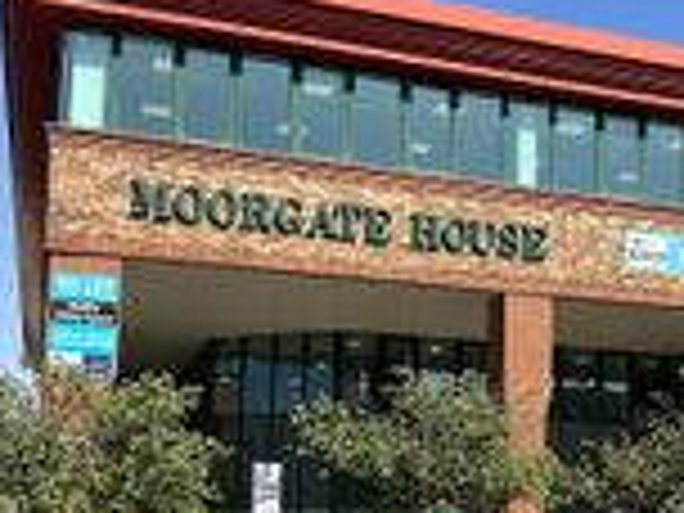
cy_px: 392
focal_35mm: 63
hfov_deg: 29.5
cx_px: 612
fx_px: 1245
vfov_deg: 23.0
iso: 80
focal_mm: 6.86
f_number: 1.78
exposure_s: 1/3861
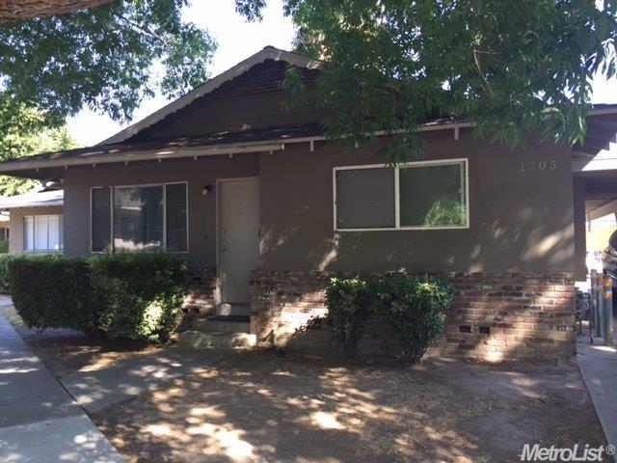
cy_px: 232
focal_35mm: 29
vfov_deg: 48.2
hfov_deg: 61.7
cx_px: 308
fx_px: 517
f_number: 2.2
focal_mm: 4.15
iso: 32
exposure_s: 1/120
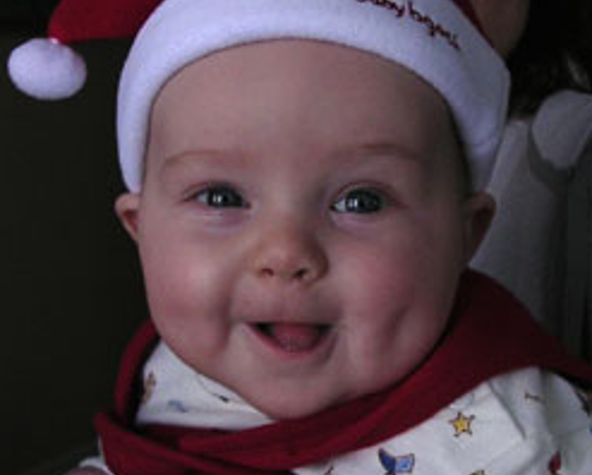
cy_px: 221
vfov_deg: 25.4
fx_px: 1052
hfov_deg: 31.4
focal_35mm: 60
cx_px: 333
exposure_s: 1/94.2
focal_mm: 5.8
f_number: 2.8
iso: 100
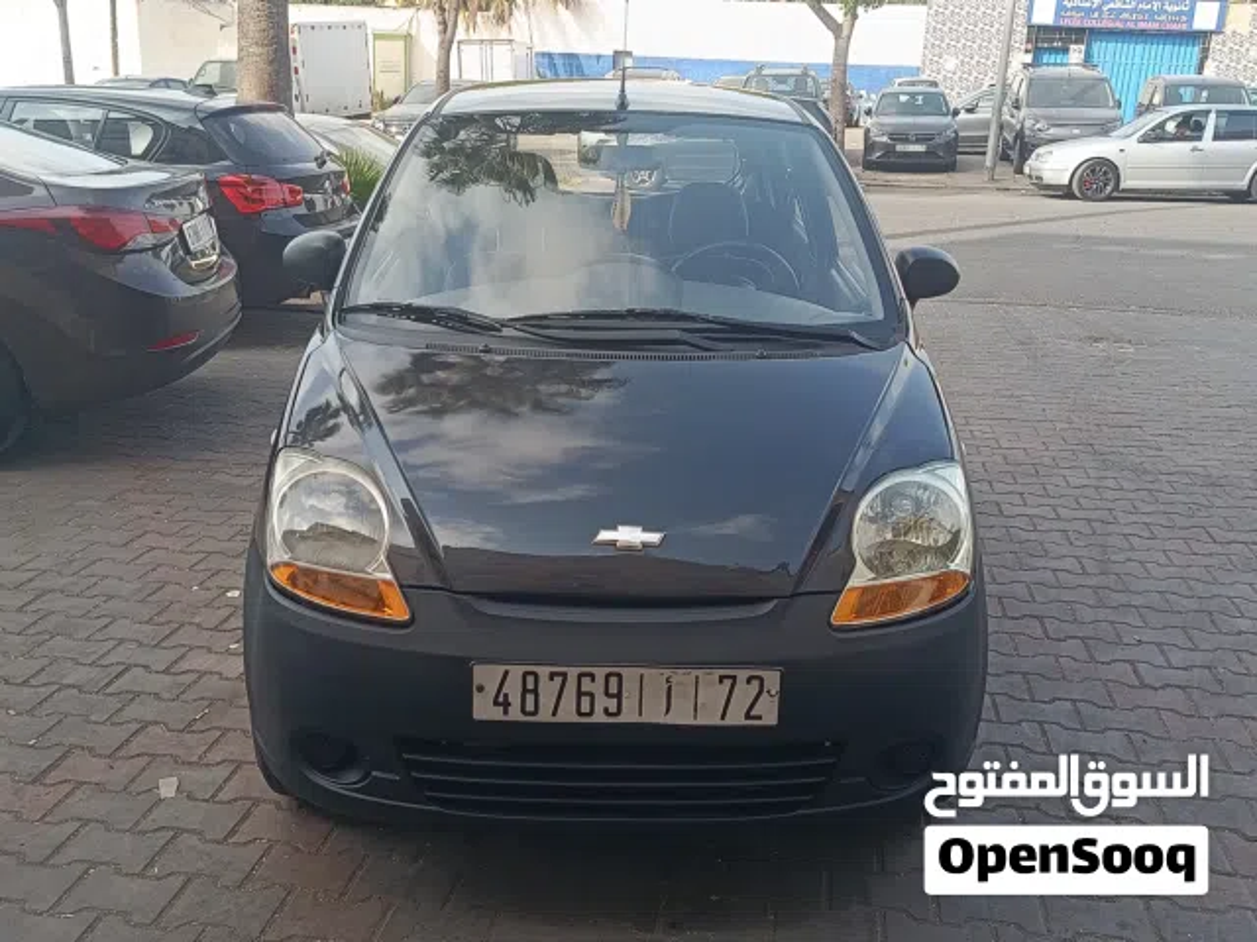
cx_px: 628
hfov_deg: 52.6
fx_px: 1271
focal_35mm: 35
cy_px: 471
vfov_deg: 40.7
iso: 50
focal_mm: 5.24
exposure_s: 1/117
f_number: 1.7
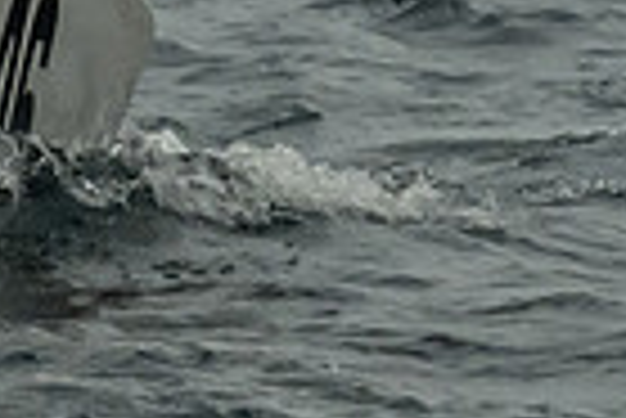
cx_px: -868
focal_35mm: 1498
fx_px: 26075
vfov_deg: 0.9
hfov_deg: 1.4
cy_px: -366
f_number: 9
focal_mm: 175
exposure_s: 1/3200
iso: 800
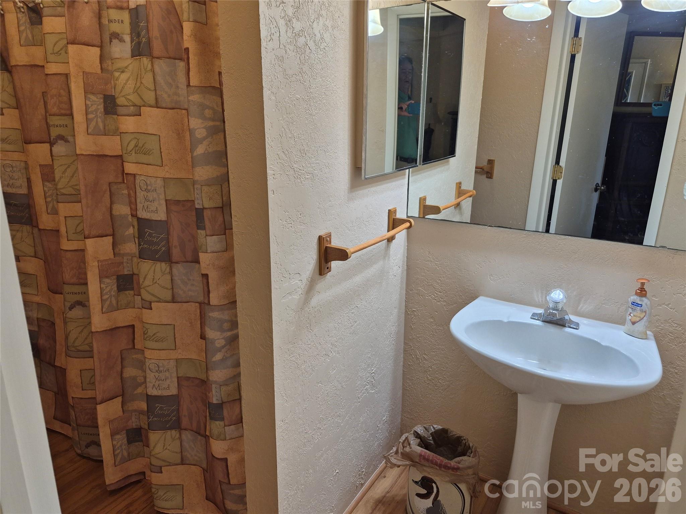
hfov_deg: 73.9
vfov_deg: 58.9
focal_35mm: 23
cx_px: 343
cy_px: 257
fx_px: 456
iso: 125
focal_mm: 5.4
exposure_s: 1/120
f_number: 1.8
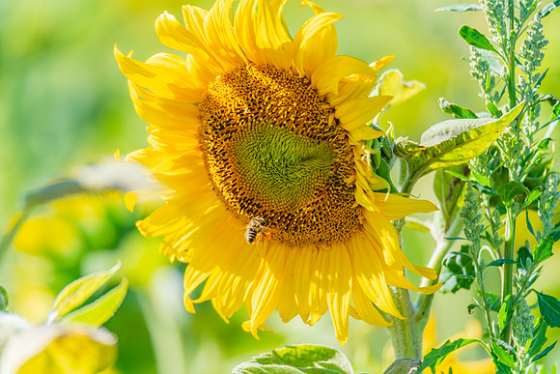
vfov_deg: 2.3
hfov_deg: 3.4
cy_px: 187
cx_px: 280
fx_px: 9335
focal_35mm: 600
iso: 1250
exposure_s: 1/2500
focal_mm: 600
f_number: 6.3
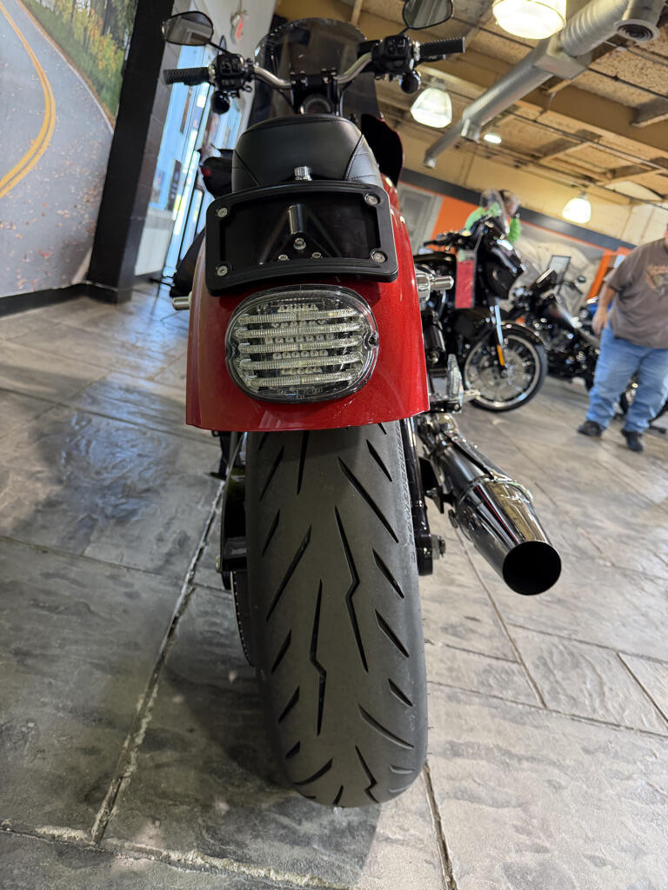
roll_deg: -16.1
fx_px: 618
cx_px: 334
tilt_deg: -13.5
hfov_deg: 56.8
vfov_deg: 71.6
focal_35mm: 24
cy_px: 445
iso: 200
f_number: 1.78
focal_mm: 6.76
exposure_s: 1/60
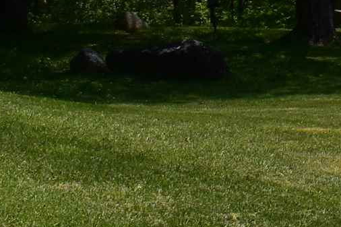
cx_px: 642
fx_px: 1553
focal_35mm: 164
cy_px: -143
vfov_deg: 8.1
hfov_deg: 11.5
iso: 250
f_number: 11
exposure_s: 1/500
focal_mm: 18
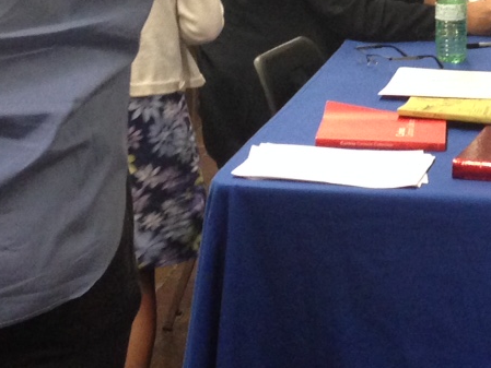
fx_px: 1703
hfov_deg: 15.7
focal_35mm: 120
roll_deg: -2.2
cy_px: -34
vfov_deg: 12.2
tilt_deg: -8.3
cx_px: 601
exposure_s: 1/20
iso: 200
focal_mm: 4.12
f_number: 2.4
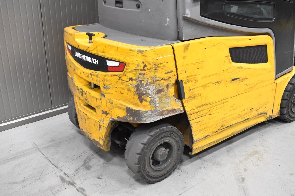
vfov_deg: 34.2
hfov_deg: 49.6
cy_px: 98
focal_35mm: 39
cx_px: 148
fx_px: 320
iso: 1600
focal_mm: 26
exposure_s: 1/30
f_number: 5
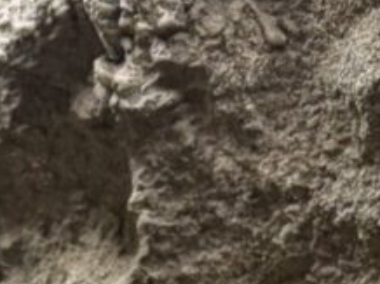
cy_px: 678
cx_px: -230
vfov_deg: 8.0
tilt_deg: -0.1
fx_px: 1886
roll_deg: -3.9
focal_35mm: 172
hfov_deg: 11.0
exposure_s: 1/64
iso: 125
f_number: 1.6
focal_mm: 5.96
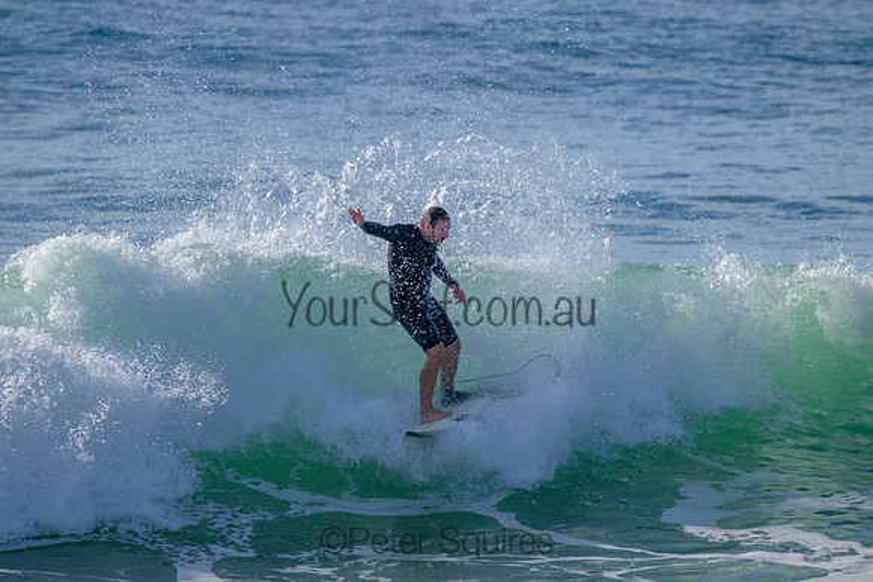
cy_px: 291
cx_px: 436
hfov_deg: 2.6
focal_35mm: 800
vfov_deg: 1.7
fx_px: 19404
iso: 560
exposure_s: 1/2000
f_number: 11
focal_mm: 800
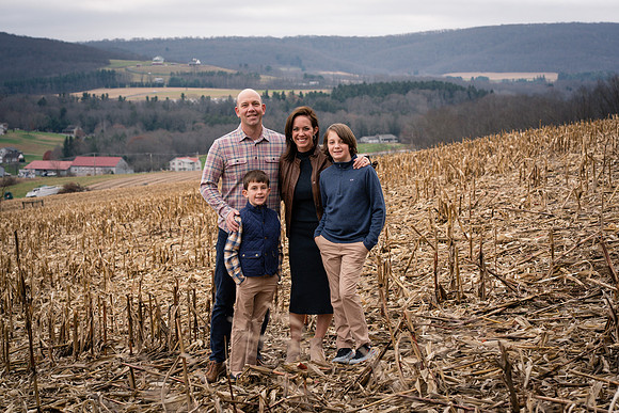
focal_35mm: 93
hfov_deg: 22.0
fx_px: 1595
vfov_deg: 14.8
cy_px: 206
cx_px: 325
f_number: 6.3
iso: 320
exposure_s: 1/250
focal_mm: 85
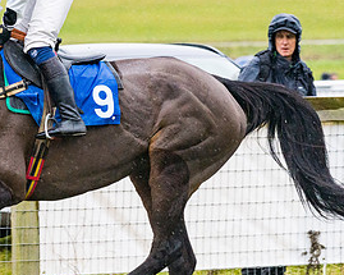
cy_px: 133
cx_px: 28
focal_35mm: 361
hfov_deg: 5.4
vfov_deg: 4.3
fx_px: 3674
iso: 1600
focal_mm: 135
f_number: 4
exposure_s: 1/1250
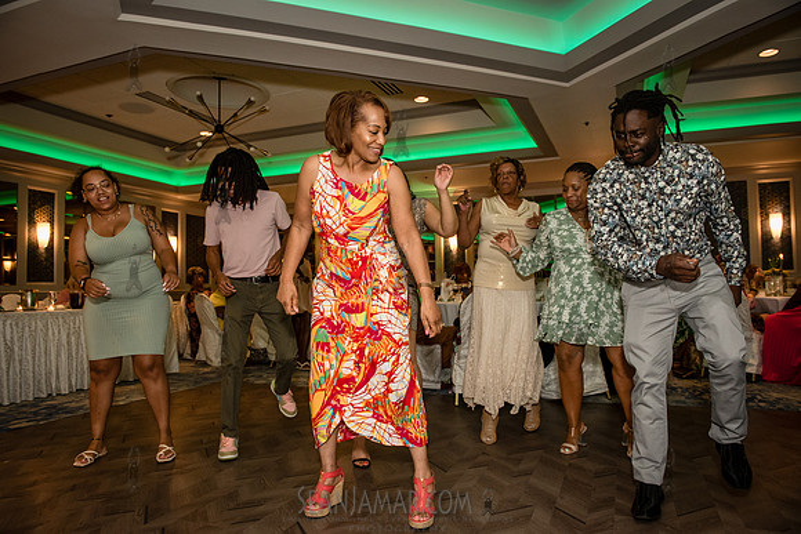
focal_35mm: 26
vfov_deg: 49.6
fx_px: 579
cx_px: 400
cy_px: 267
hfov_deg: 69.4
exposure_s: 1/160
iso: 1600
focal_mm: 26
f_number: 3.5
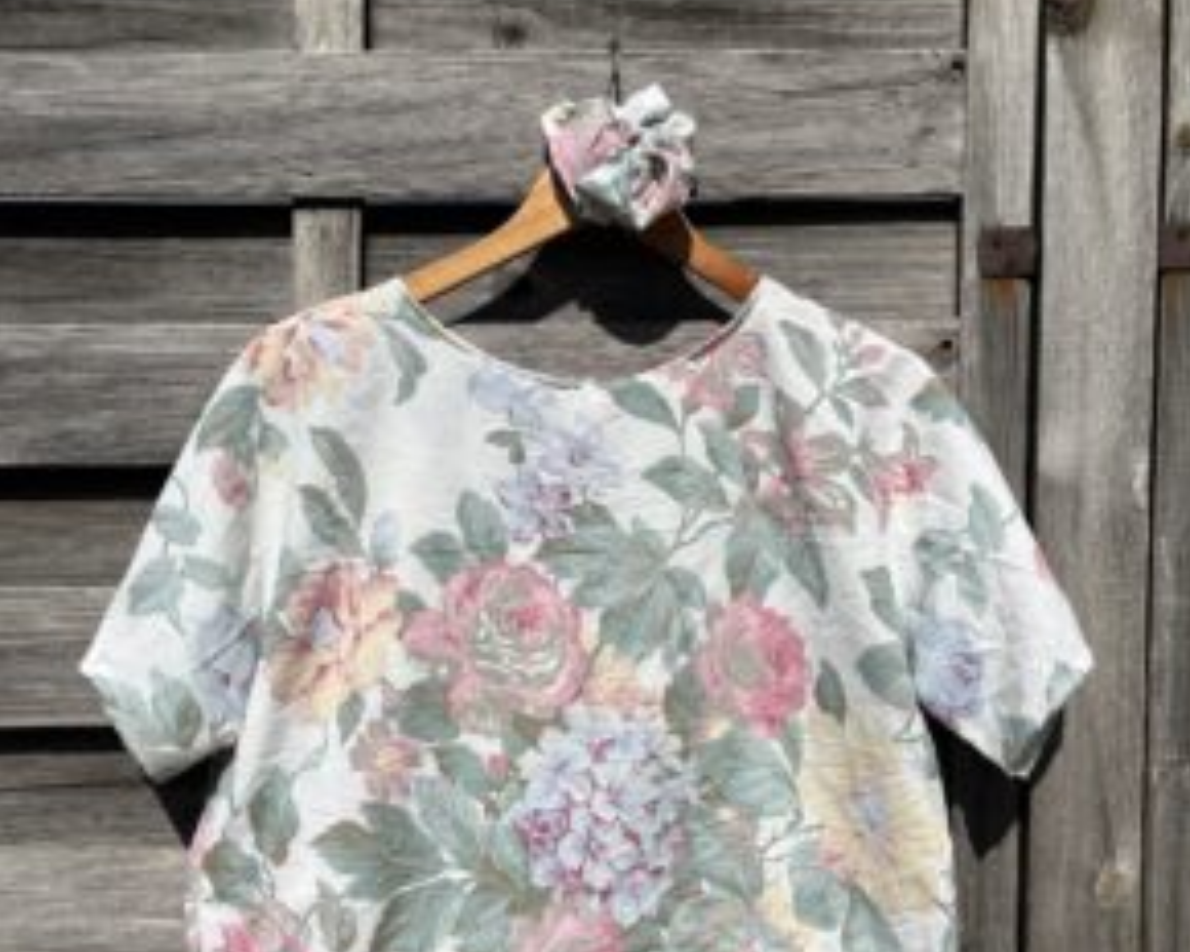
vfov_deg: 42.0
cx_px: 599
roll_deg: +0.0
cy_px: 574
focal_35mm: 35
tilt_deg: -3.2
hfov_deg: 51.5
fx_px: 1233
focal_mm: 5.1
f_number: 1.6
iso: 50
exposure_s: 1/9901
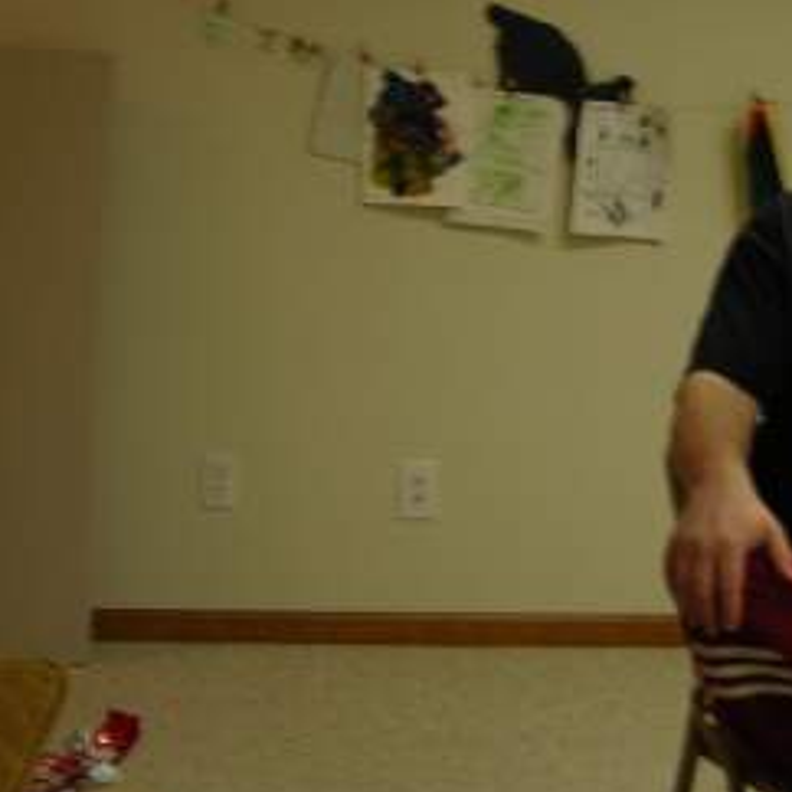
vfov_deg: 19.4
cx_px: 756
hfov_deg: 19.1
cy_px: 259
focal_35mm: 89
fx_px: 2304
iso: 50
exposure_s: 1/9.8
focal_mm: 6.3
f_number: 3.2
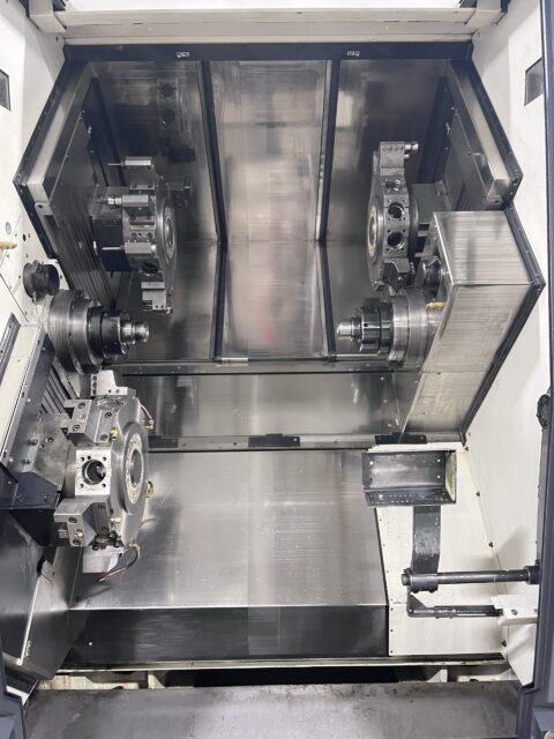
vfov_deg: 67.3
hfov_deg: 53.1
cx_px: 277
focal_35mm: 26
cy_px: 370
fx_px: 555
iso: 1000
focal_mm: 5.1
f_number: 1.6
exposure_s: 1/30
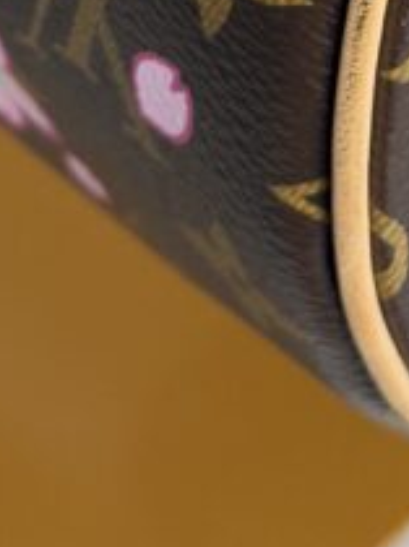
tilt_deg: -36.0
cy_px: -328
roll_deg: +0.6
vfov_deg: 10.4
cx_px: 503
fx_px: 2889
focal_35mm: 183
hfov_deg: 8.0
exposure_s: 1/60
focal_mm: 6.76
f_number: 1.78
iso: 80
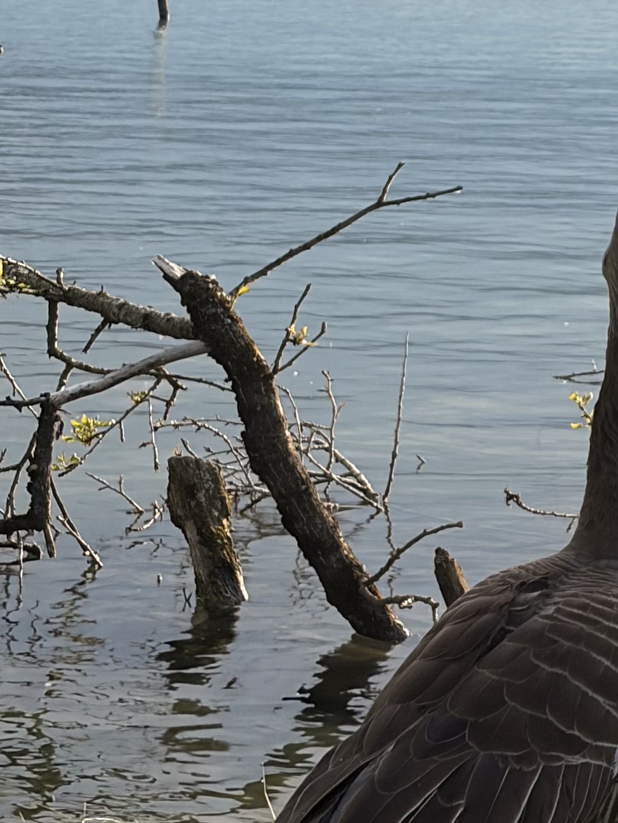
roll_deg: -1.4
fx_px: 3855
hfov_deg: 8.9
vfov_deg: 12.2
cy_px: 247
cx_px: 920
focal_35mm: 162
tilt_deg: -5.6
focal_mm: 5.96
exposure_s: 1/861
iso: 32
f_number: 1.6
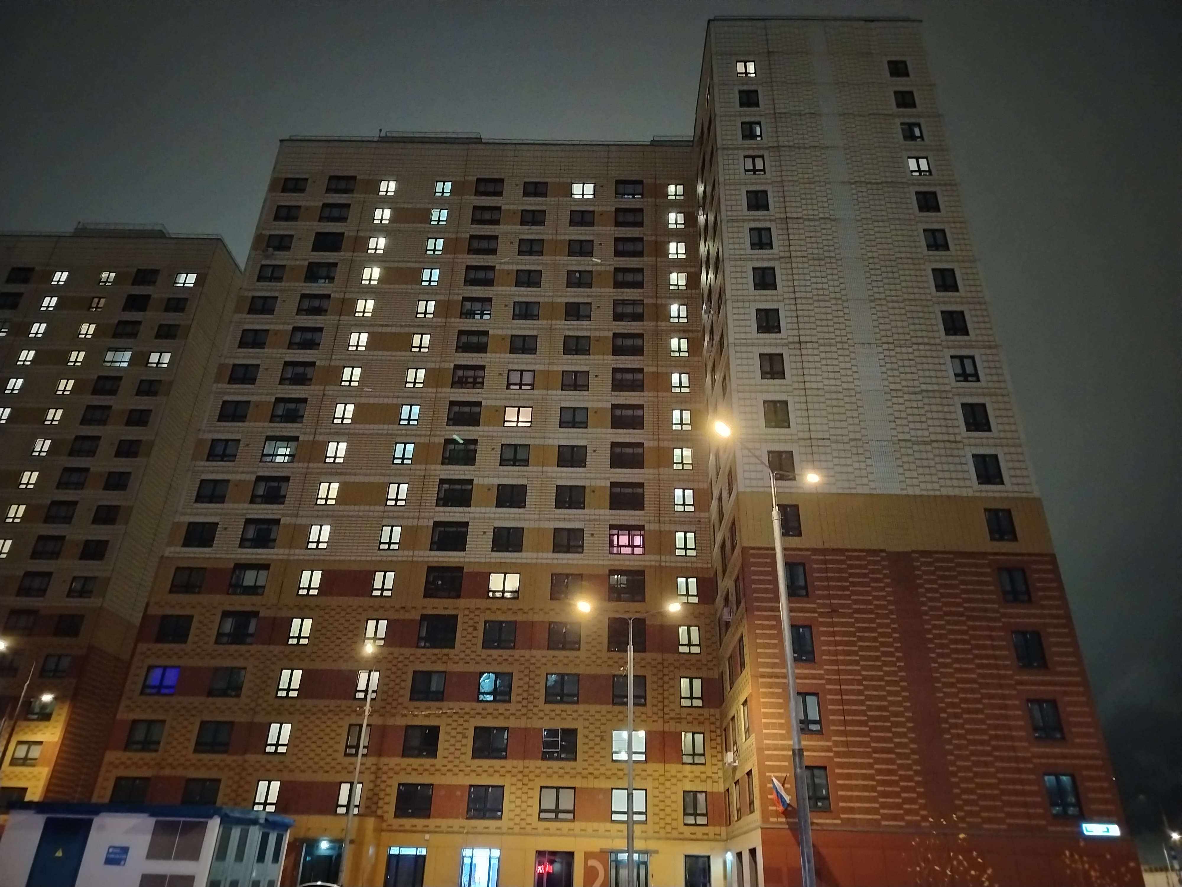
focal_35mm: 24
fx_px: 820
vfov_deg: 56.8
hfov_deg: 71.6
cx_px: 591
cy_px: 444
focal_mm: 5.25
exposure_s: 1/14.3
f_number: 1.75
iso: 9280
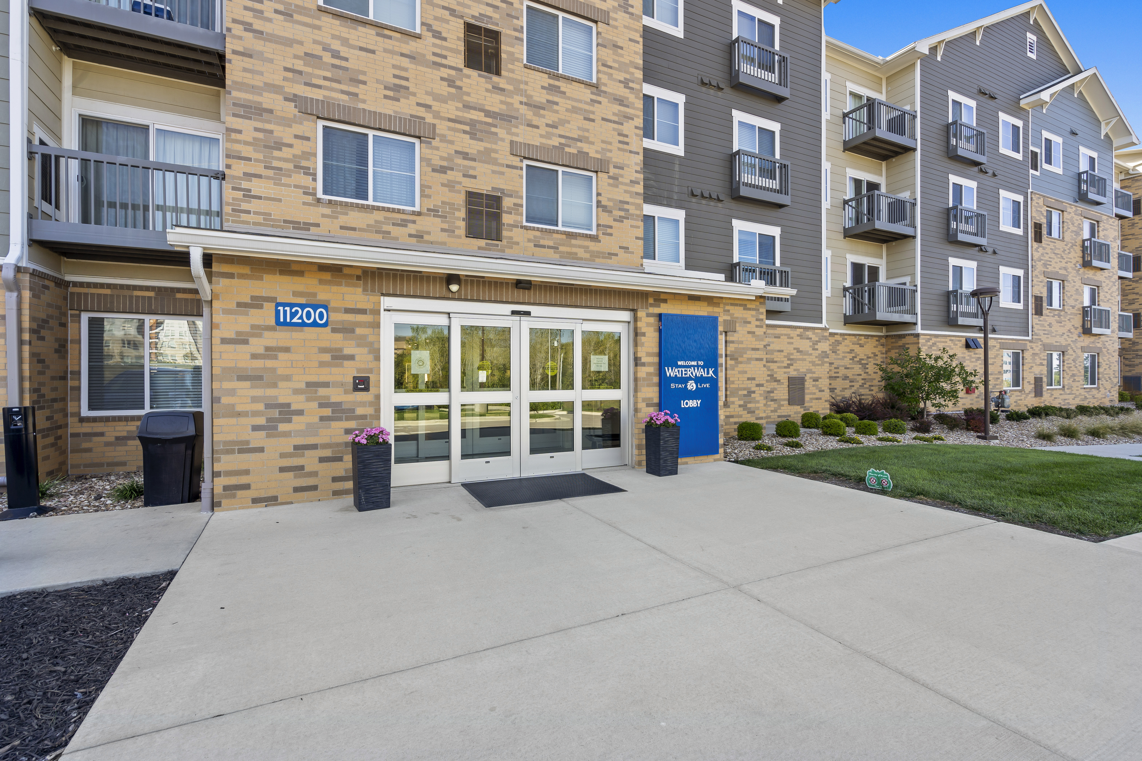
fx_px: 508
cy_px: 380
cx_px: 571
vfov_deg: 73.7
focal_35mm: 16
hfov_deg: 96.7
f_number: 10
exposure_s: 1/20
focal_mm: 16
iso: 100
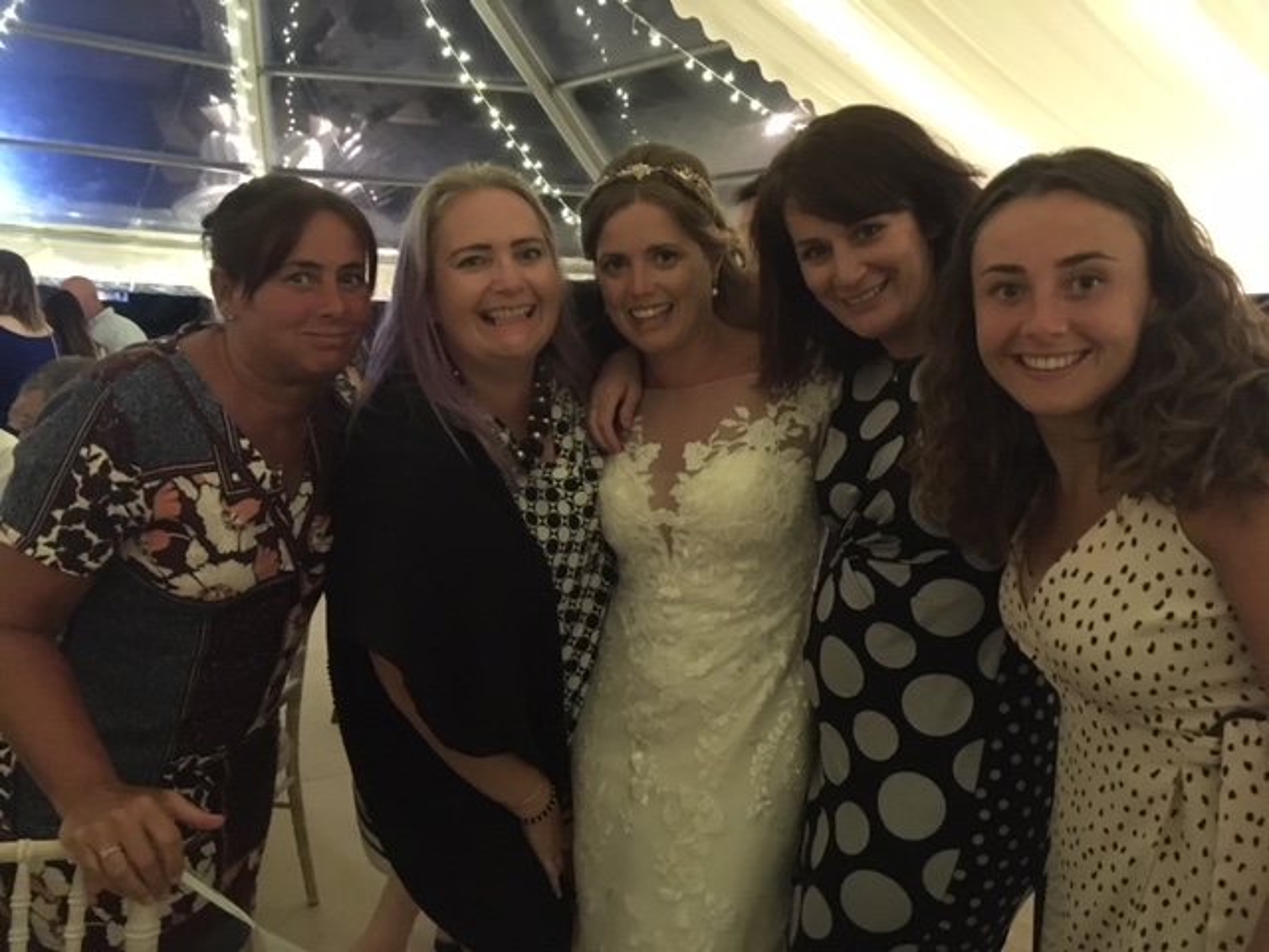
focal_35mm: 29
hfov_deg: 61.7
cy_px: 476
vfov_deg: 48.2
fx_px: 1063
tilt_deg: -4.7
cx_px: 634
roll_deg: -0.8
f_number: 2.2
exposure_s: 1/17
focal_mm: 4.15
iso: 800
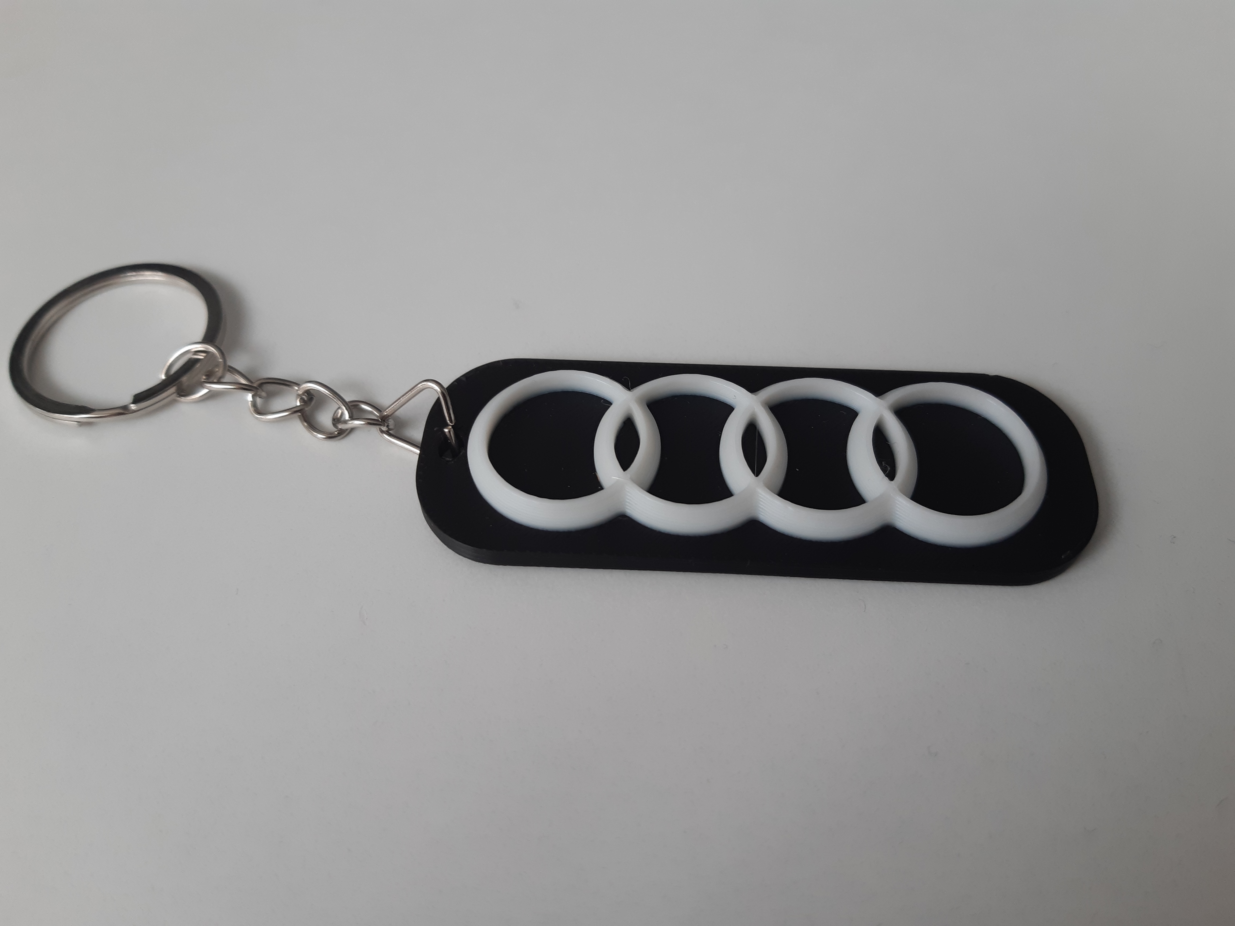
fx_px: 928
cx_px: 618
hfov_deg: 67.3
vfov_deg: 53.1
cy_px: 463
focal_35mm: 26
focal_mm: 3.92
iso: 64
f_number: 1.7
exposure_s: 1/50
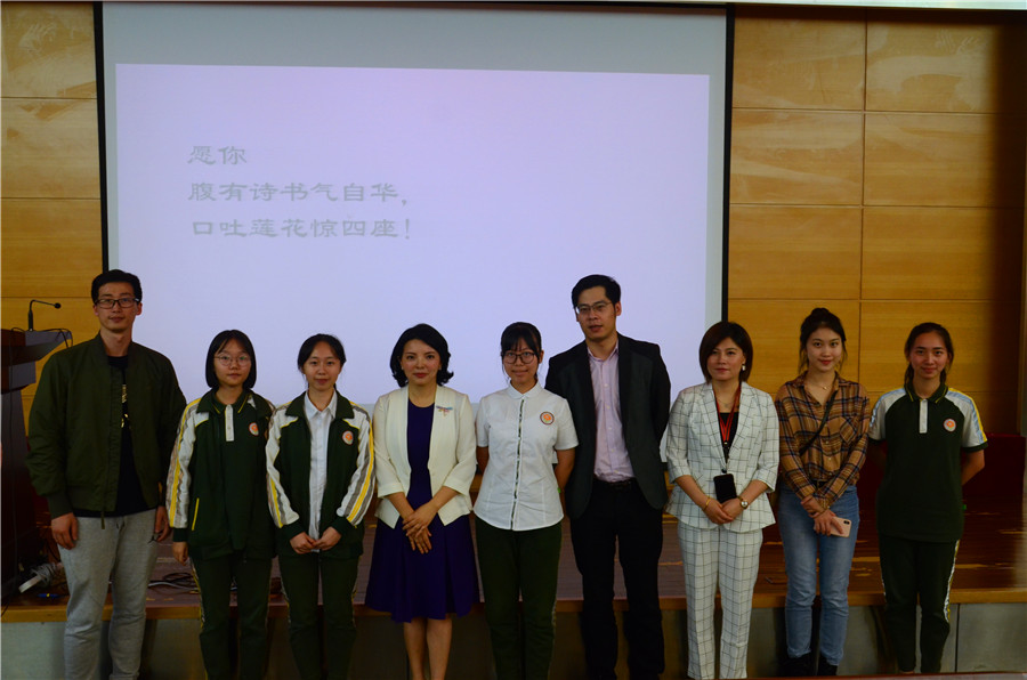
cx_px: 514
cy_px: 340
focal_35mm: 38
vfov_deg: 35.3
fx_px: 1068
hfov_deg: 51.4
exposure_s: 1/25
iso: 800
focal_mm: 25
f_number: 6.3
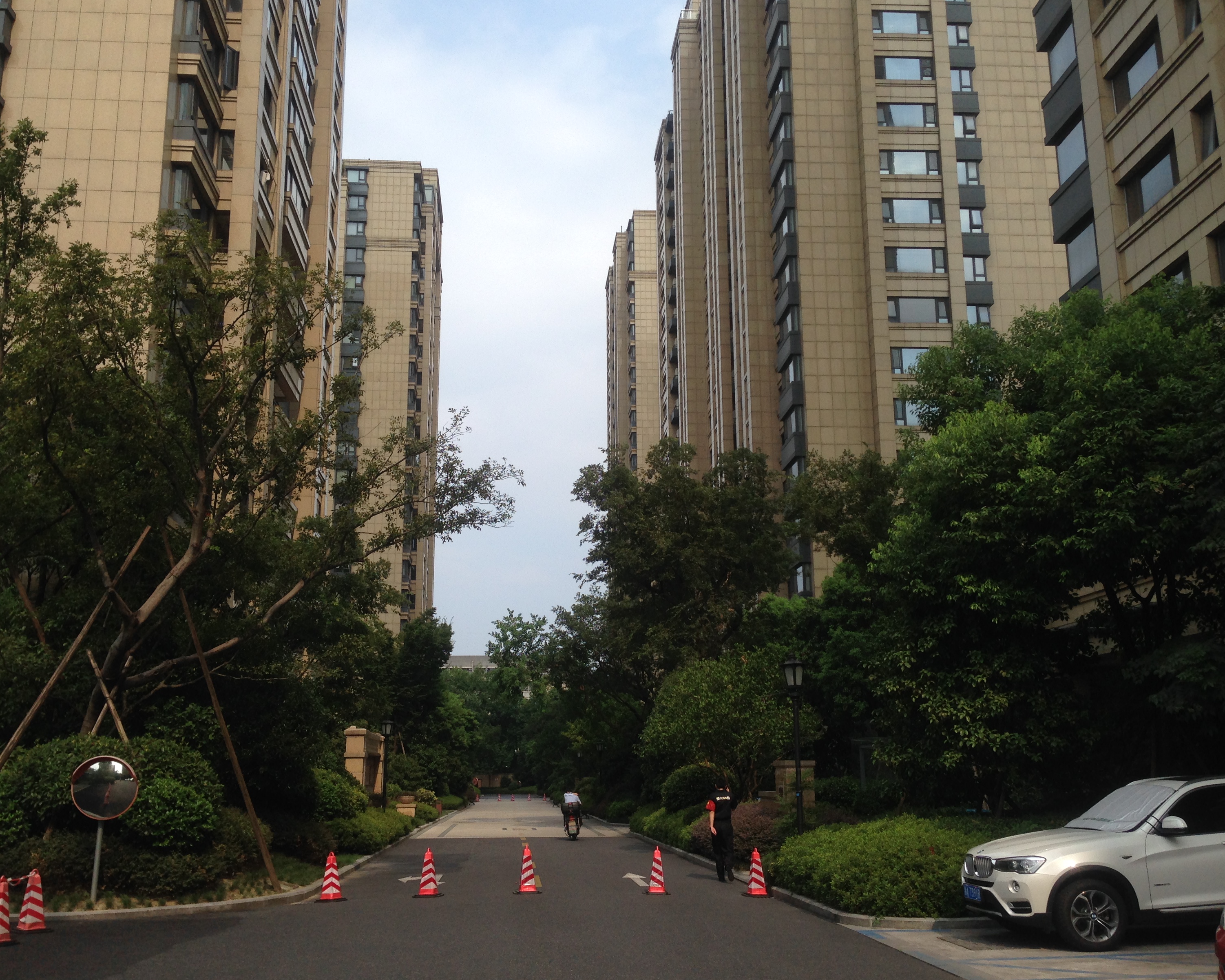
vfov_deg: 42.2
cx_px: 587
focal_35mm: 35
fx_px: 1269
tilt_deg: +12.7
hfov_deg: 51.5
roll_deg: -1.4
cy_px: 496
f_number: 2.4
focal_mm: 4.12
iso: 50
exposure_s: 1/1261
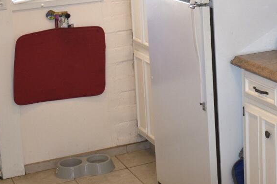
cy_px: -36
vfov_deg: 15.5
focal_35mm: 85
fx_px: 654
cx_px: 224
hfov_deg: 23.5
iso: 125
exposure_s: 1/60
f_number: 3.5
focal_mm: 20
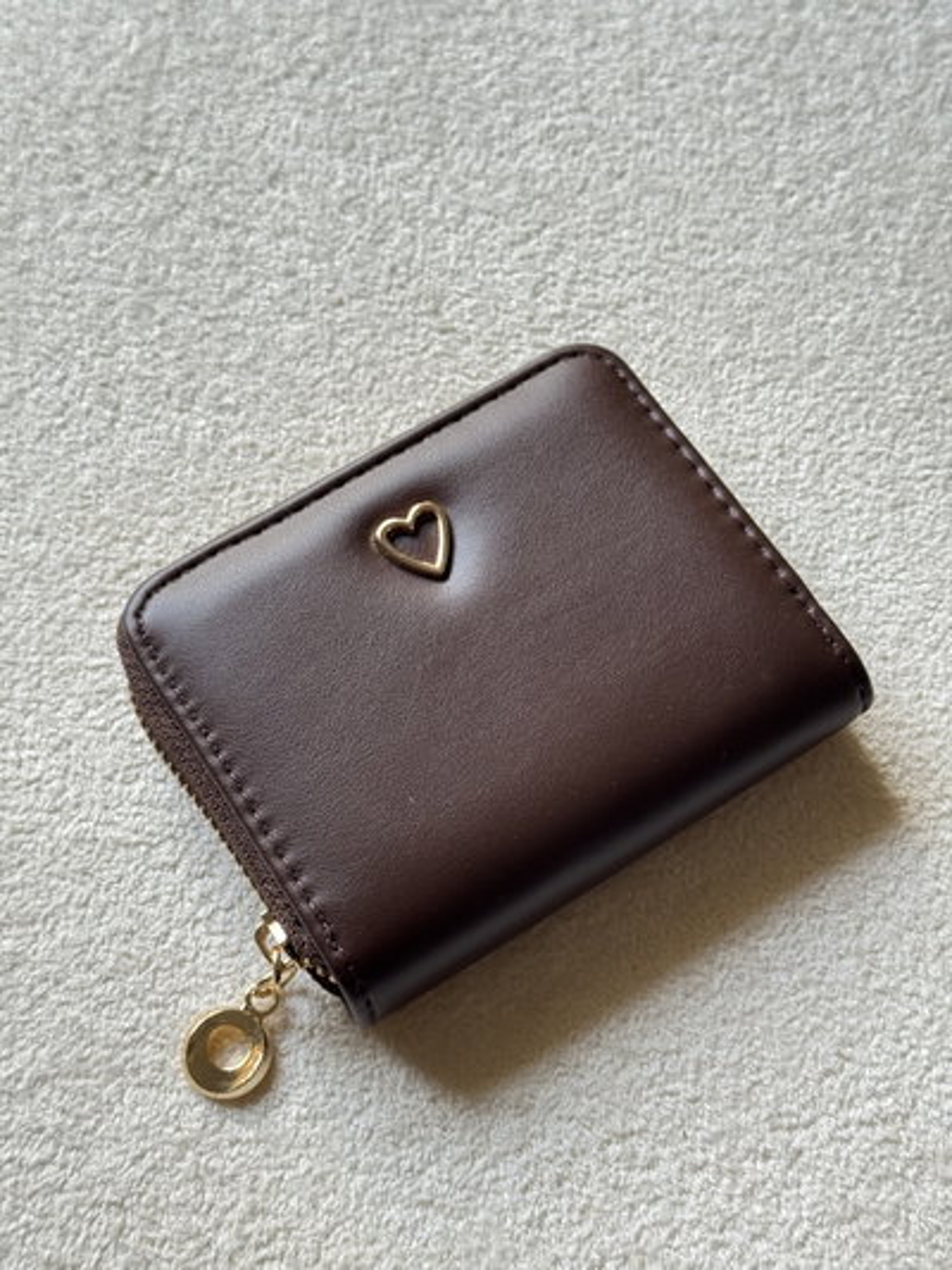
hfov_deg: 30.3
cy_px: 635
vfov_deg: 39.6
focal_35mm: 48
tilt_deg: -66.3
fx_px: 1759
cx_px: 476
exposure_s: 1/121
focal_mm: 6.76
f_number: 1.78
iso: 80
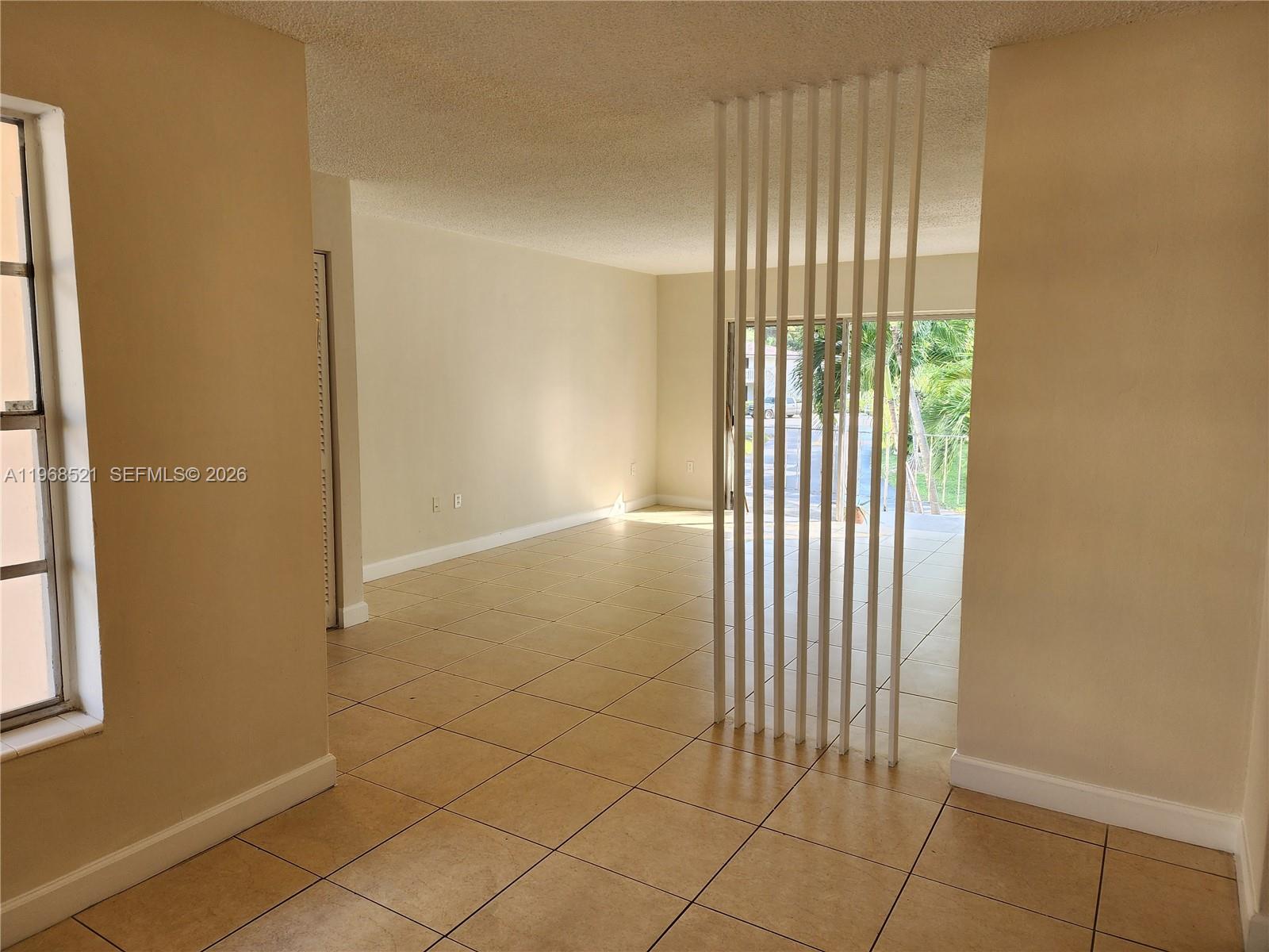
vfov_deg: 58.9
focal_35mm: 23
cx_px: 634
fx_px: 843
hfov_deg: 73.9
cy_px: 476
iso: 64
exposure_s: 1/120
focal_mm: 6.4
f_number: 1.8
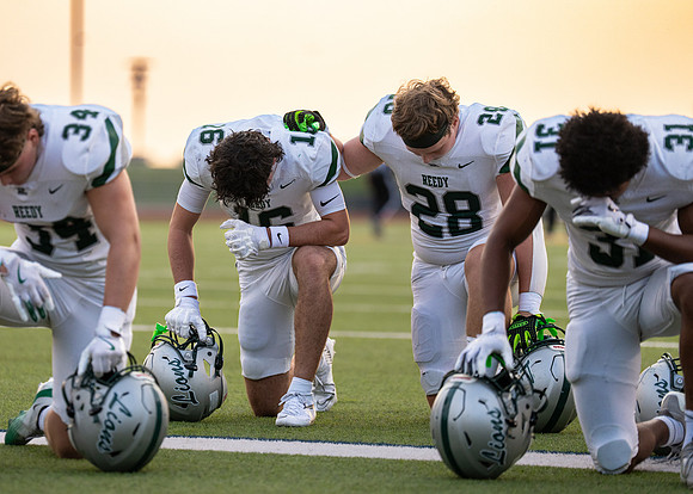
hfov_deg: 8.6
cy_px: 238
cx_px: 272
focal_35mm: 234
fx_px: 4595
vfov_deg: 6.2
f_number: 2.8
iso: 640
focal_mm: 176
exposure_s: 1/2500
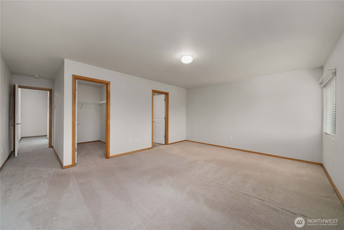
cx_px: 172
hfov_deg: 108.3
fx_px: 124
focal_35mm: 13
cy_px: 115
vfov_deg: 85.5
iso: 1000
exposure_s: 1/6
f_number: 8
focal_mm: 13
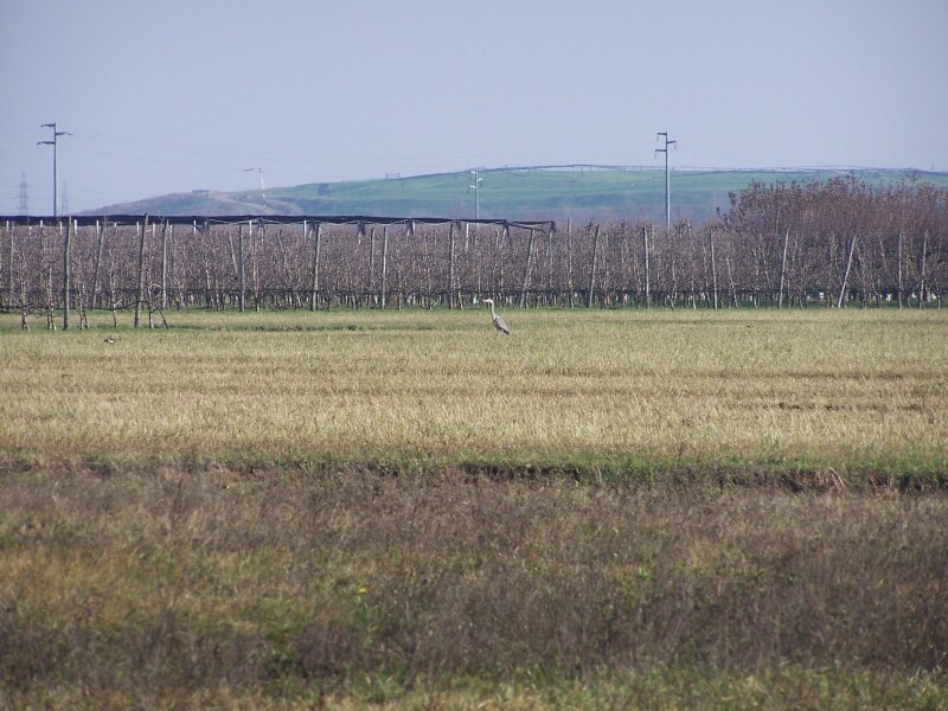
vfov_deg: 5.2
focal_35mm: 288
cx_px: 474
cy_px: 356
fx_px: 7887
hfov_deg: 6.9
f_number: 3.6
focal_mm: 47.7
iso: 80
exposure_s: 1/750
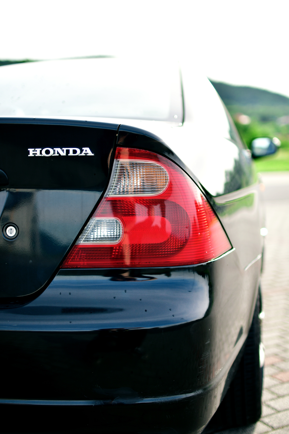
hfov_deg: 29.9
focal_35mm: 45
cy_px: 217
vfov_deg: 43.6
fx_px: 542
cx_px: 144
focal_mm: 30
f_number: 1.4
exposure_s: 1/2000
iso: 100
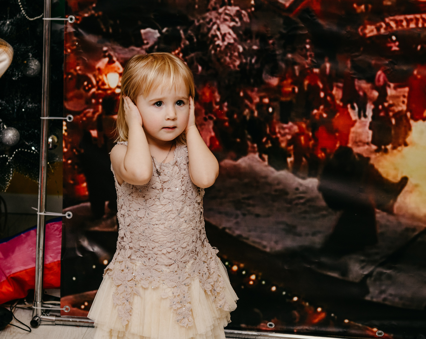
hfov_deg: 18.8
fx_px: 1280
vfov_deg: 15.1
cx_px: 140
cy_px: 157
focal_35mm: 102
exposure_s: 1/160
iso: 250
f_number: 4.5
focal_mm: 70
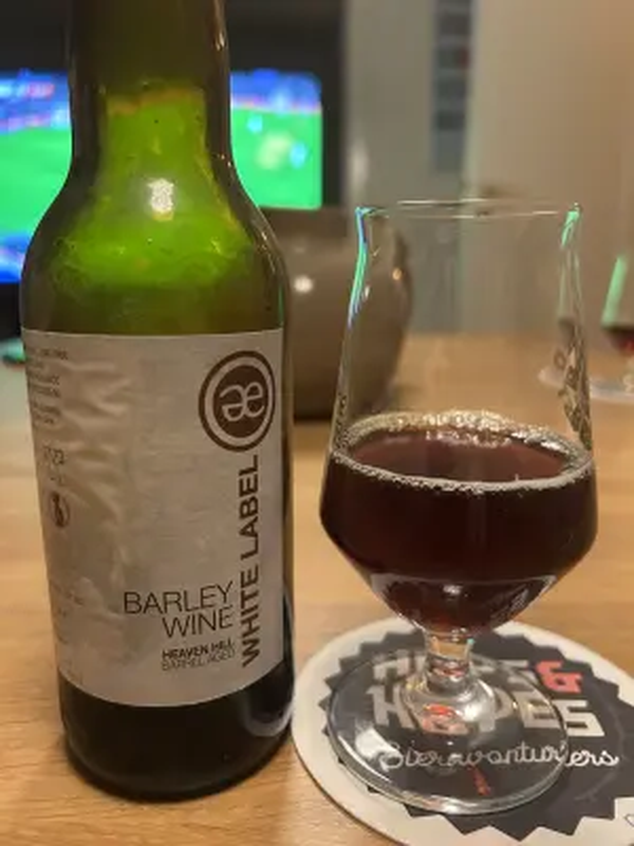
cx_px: 317
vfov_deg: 67.3
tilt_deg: -13.1
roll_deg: -0.2
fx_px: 635
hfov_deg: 53.1
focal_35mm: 26
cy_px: 423
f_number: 1.5
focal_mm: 5.7
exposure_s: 1/33
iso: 400
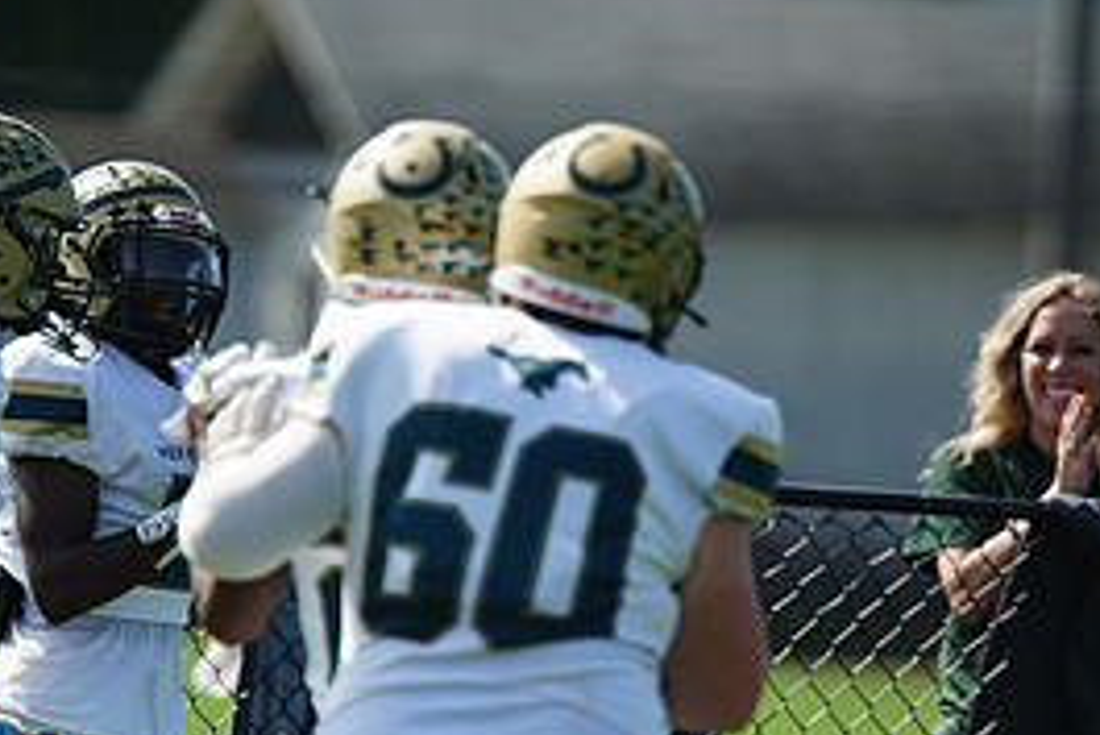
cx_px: 428
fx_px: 20085
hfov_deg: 3.1
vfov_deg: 2.1
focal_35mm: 657
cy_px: 571
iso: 400
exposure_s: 1/4000
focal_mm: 300
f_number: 2.8
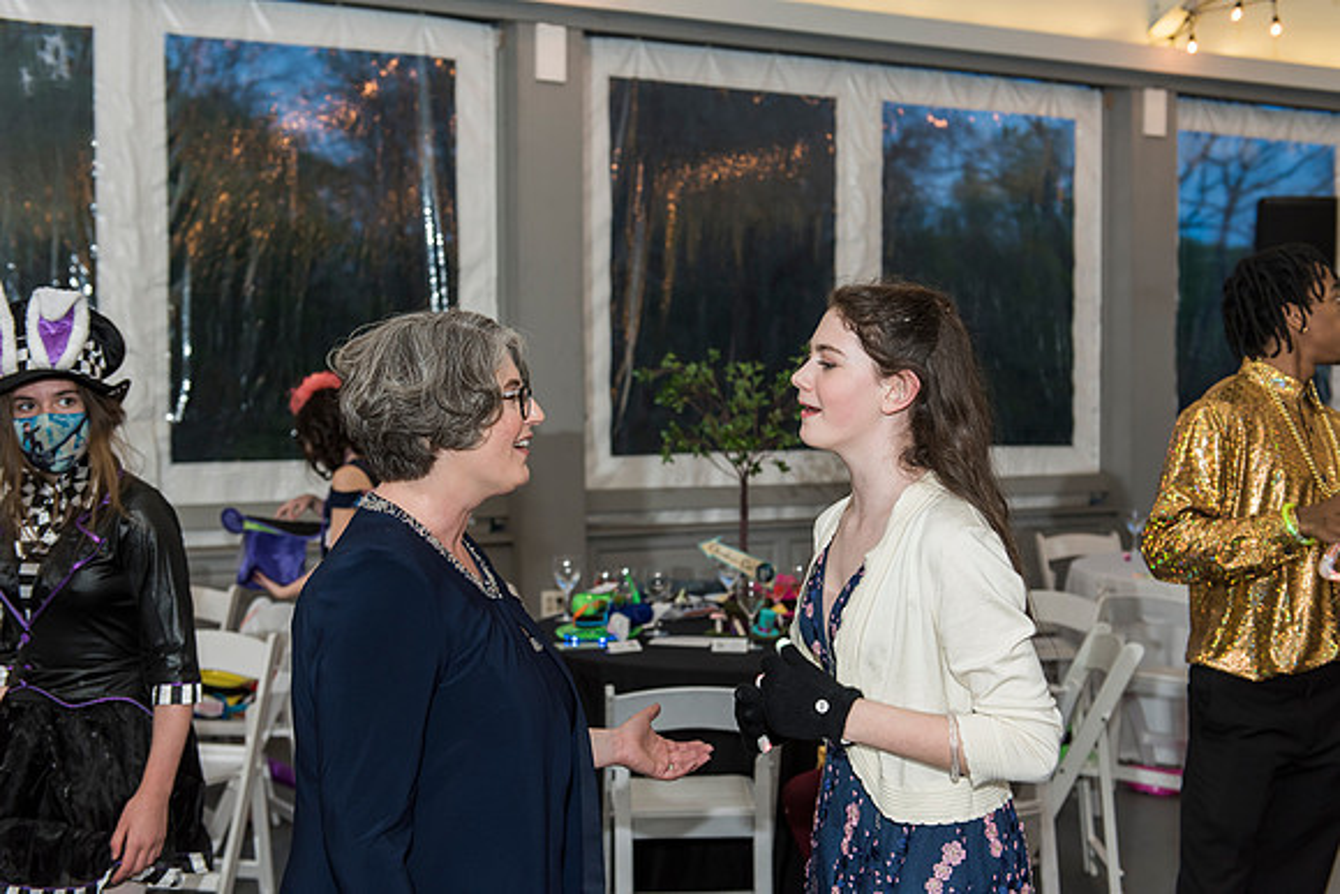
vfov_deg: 31.9
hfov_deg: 46.4
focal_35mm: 42
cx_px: 670
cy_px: 447
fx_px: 1564
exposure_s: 1/100
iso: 800
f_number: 4
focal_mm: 42
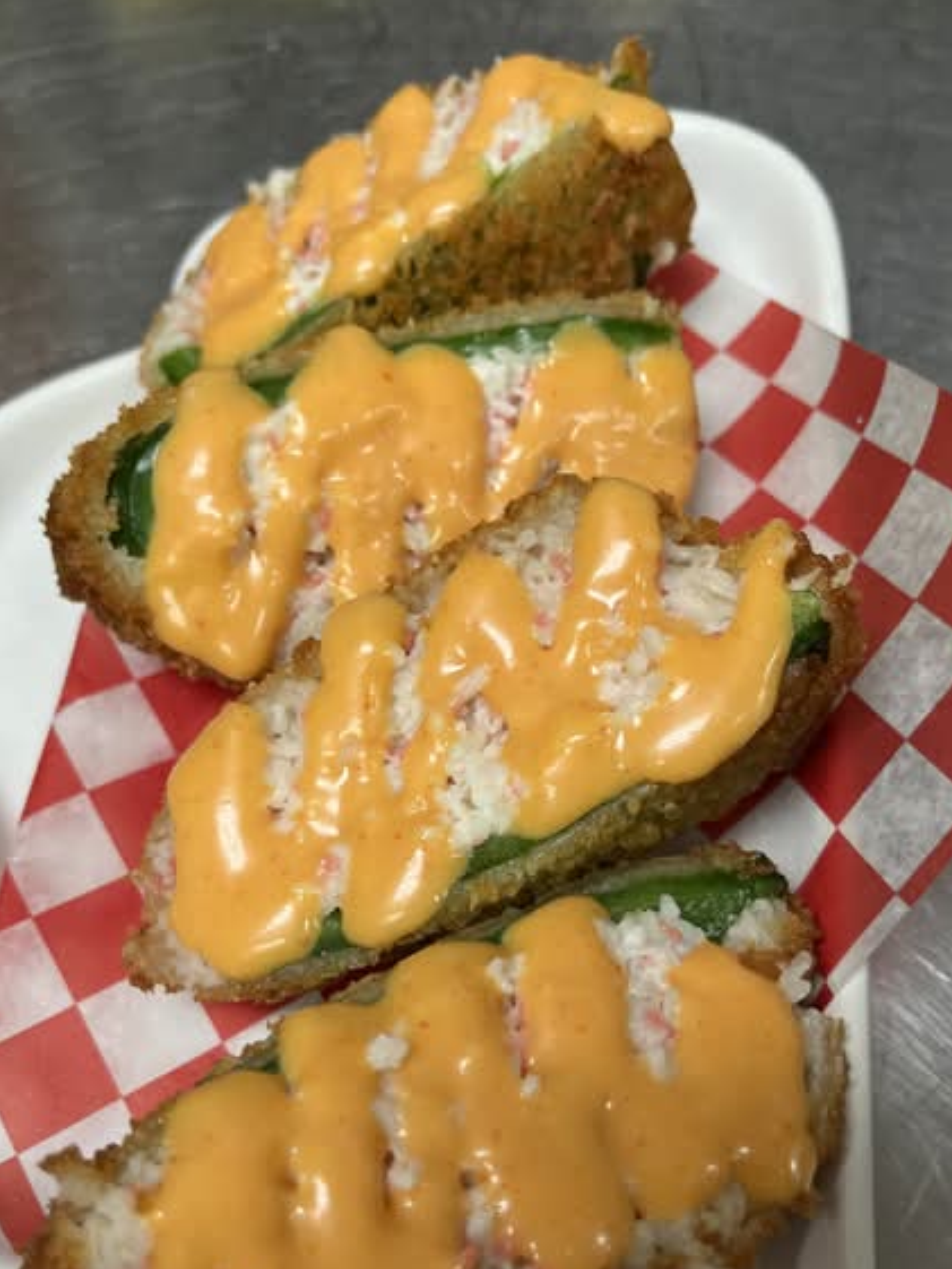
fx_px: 1246
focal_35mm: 34
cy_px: 745
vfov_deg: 53.7
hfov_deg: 41.8
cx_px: 473
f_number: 1.6
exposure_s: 1/64
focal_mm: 5.1
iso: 80
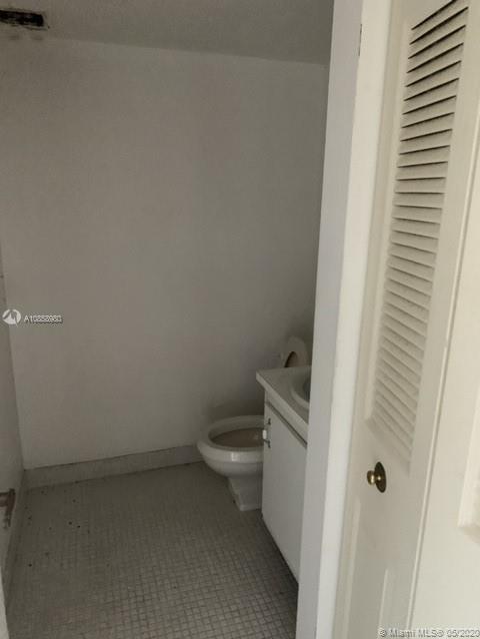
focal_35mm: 26
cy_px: 320
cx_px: 240
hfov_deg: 53.1
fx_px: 481
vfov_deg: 67.3
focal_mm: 4.25
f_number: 1.8
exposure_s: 1/30
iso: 640
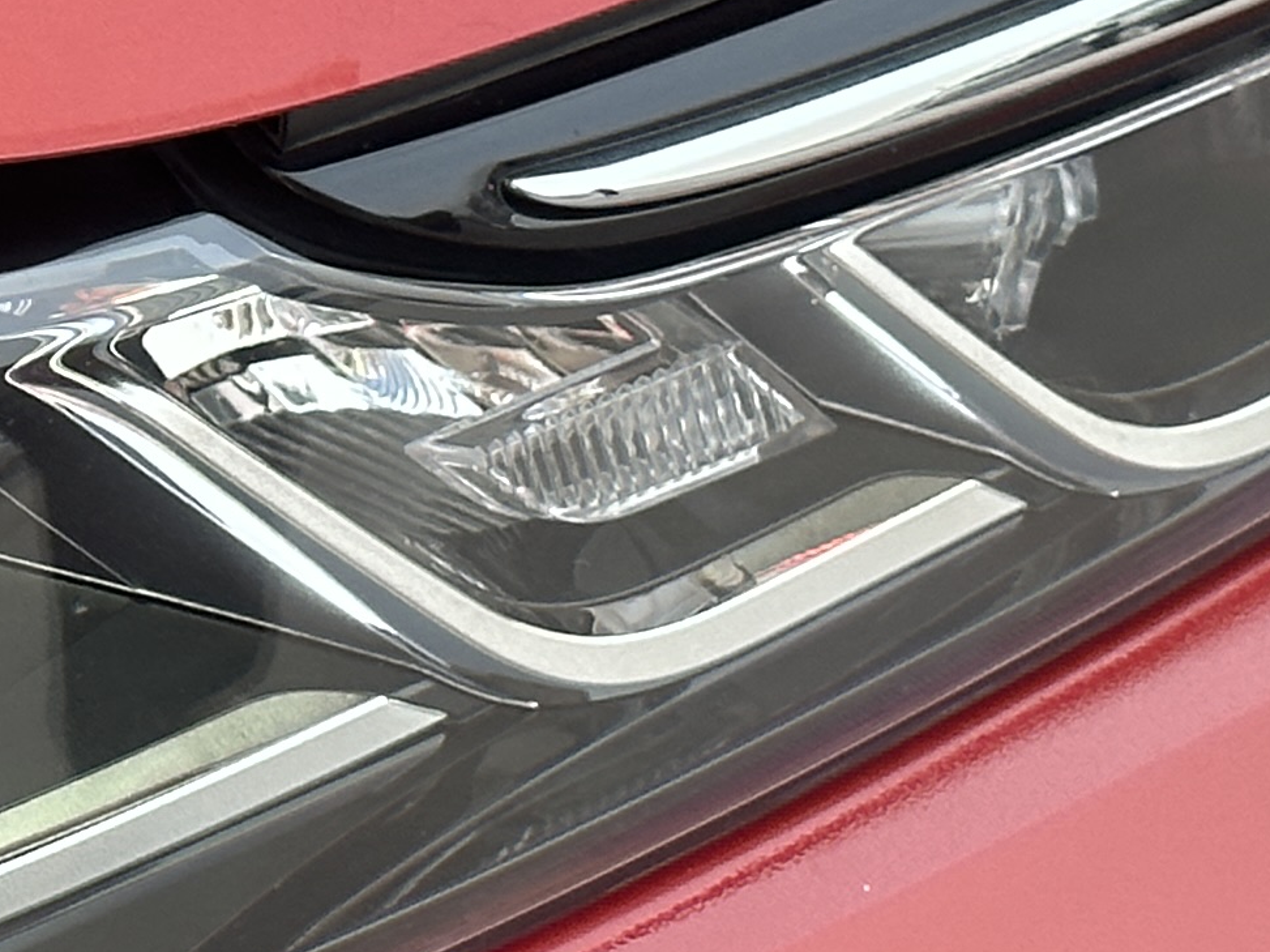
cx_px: -636
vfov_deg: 7.5
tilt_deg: -44.9
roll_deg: +0.1
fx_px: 7298
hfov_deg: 9.7
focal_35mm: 199
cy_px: 392
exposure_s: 1/60
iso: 160
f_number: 1.78
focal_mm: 6.86
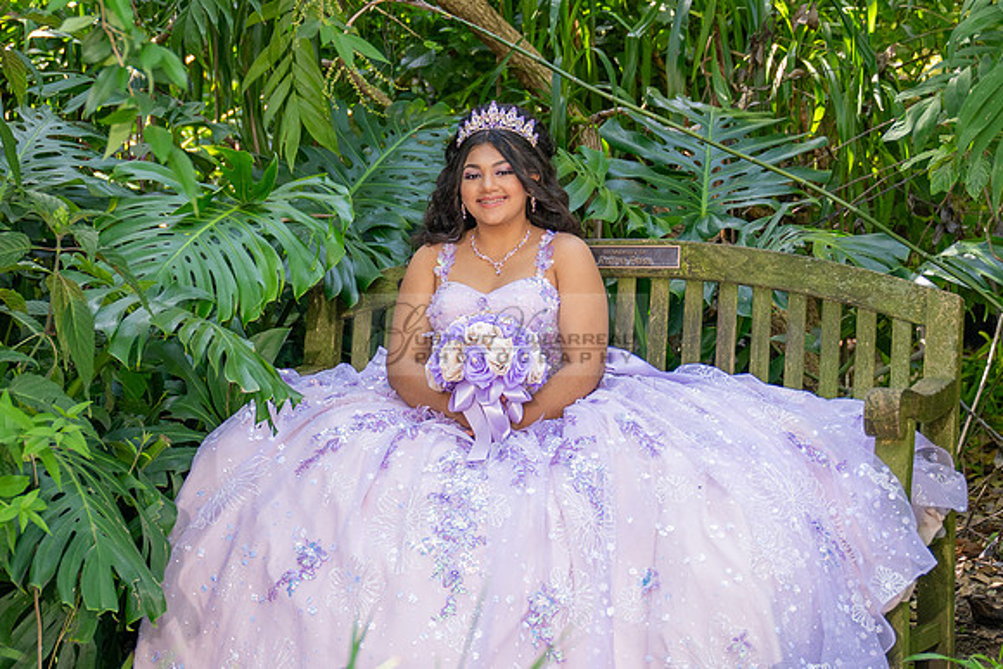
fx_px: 3356
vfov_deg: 11.4
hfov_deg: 16.9
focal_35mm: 120
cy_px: 361
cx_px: 289
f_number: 2.8
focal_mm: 55
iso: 200
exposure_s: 1/200
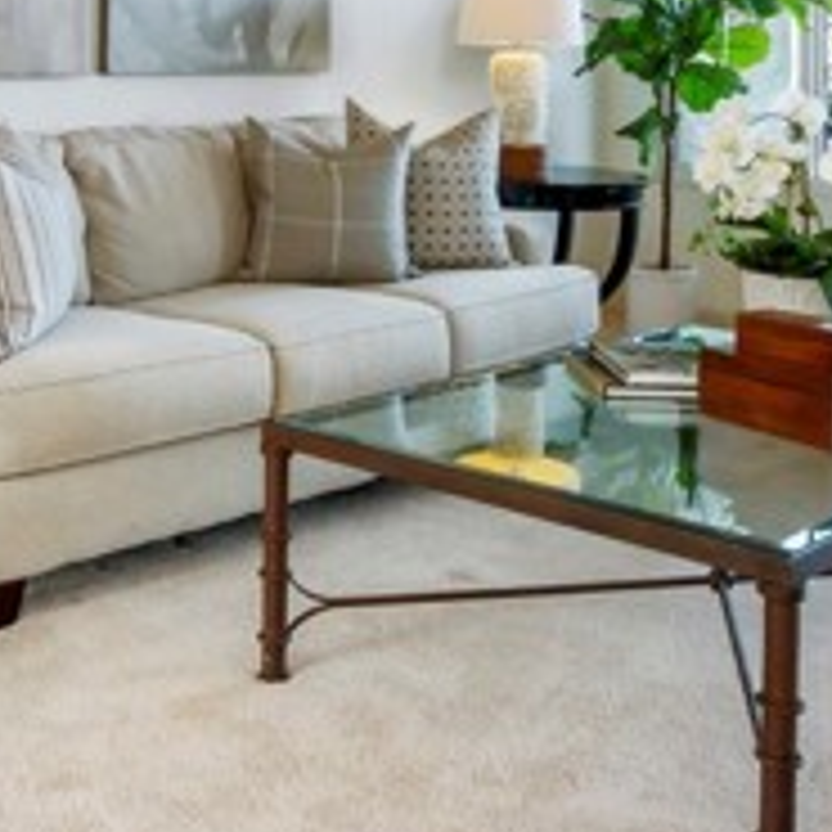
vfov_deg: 33.5
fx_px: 1332
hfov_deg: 33.4
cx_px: 130
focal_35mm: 49
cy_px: 144
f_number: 16
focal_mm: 8
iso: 1250
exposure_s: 1/320
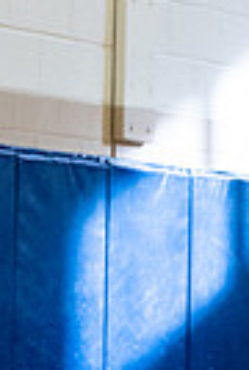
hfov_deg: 4.4
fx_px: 3117
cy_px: 195
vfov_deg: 6.8
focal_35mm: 302
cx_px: 678
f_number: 2.8
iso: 5000
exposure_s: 1/1000
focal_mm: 70
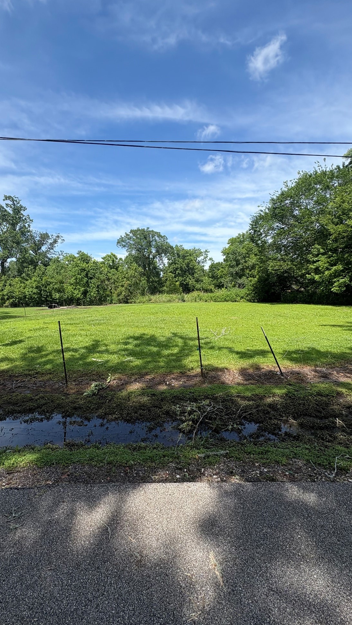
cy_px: 300
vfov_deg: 99.3
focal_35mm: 16
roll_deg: +1.9
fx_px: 265
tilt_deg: +0.0
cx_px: 155
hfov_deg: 66.8
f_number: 2.2
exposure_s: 1/1477
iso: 40
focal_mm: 2.22
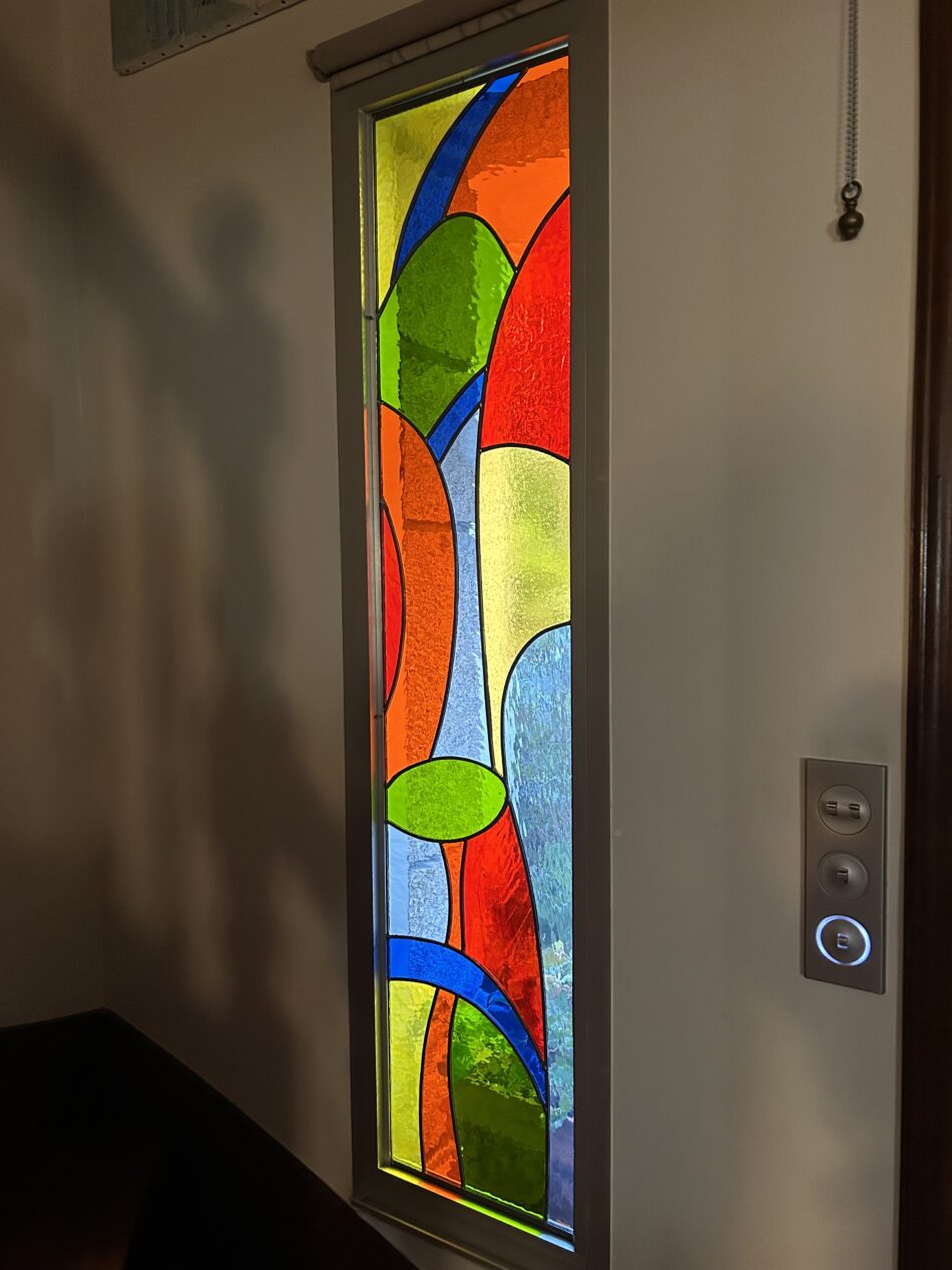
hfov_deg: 53.1
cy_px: 635
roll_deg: -0.1
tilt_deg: -3.5
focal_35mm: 26
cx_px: 476
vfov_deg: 67.3
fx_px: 954
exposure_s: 1/50
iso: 500
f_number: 1.5
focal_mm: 5.7
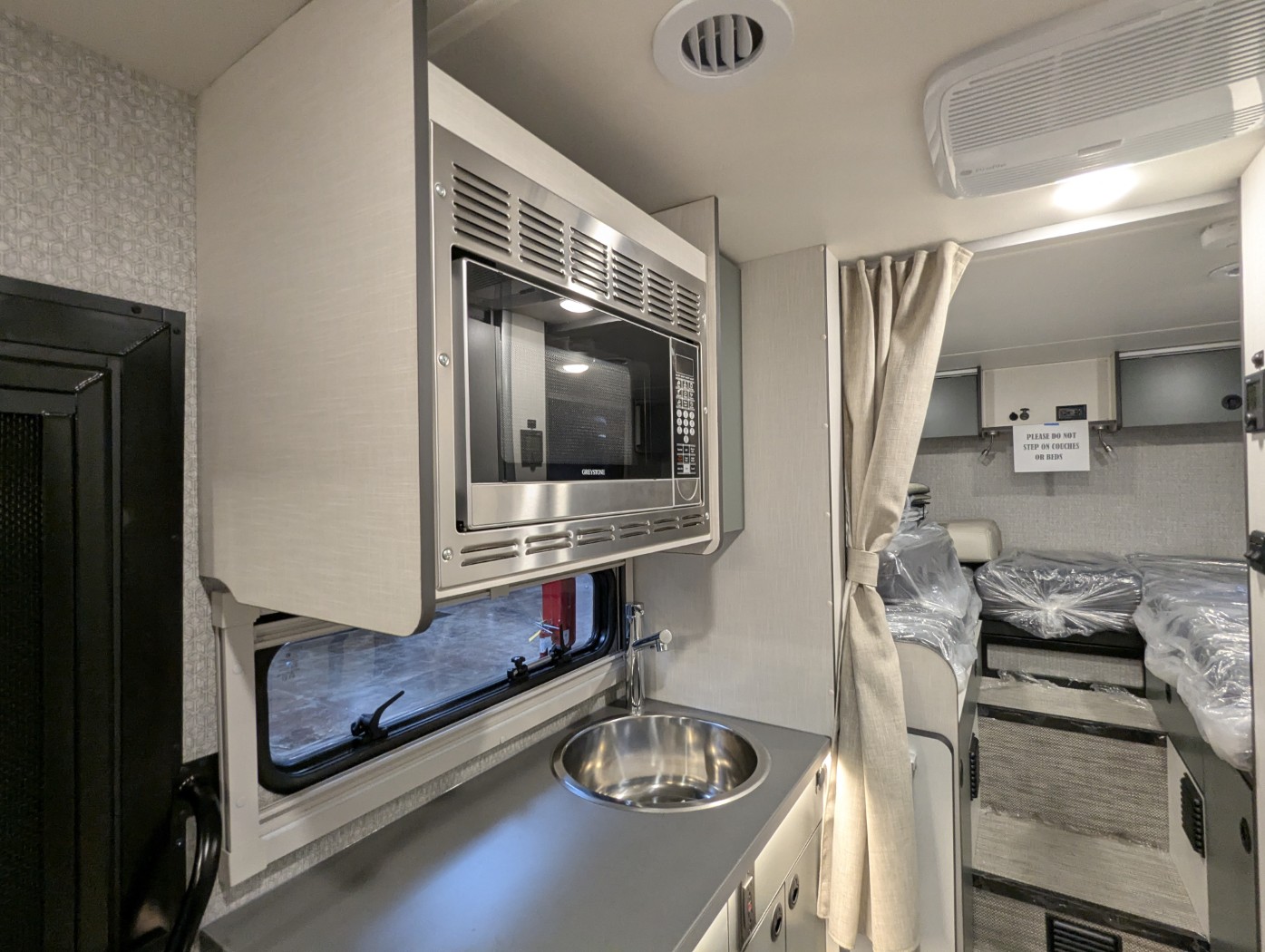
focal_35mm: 16
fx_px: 585
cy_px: 476
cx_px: 632
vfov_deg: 78.2
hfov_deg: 94.4
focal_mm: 2.35
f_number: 2.2
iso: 243
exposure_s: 1/40
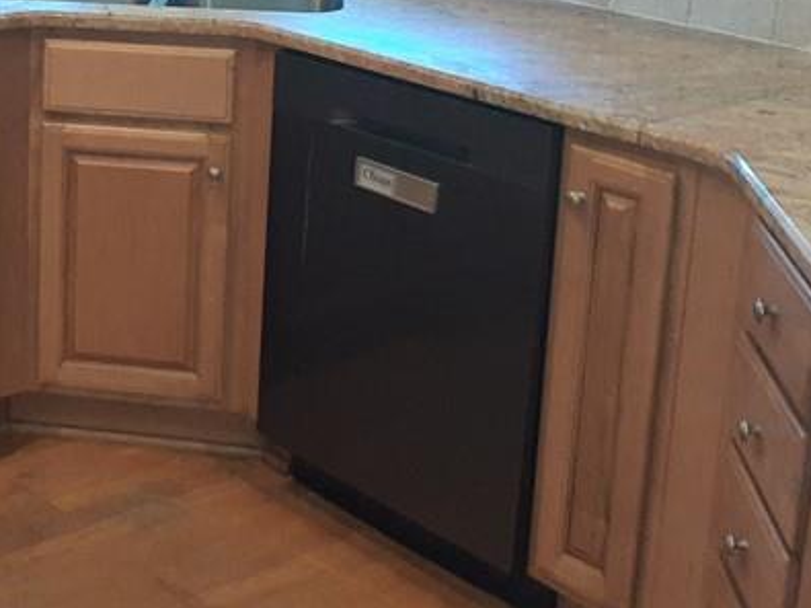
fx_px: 1639
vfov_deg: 20.6
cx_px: 29
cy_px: 84
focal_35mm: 70
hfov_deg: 26.5
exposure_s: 1/40
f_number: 1.9
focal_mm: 3.6
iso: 320
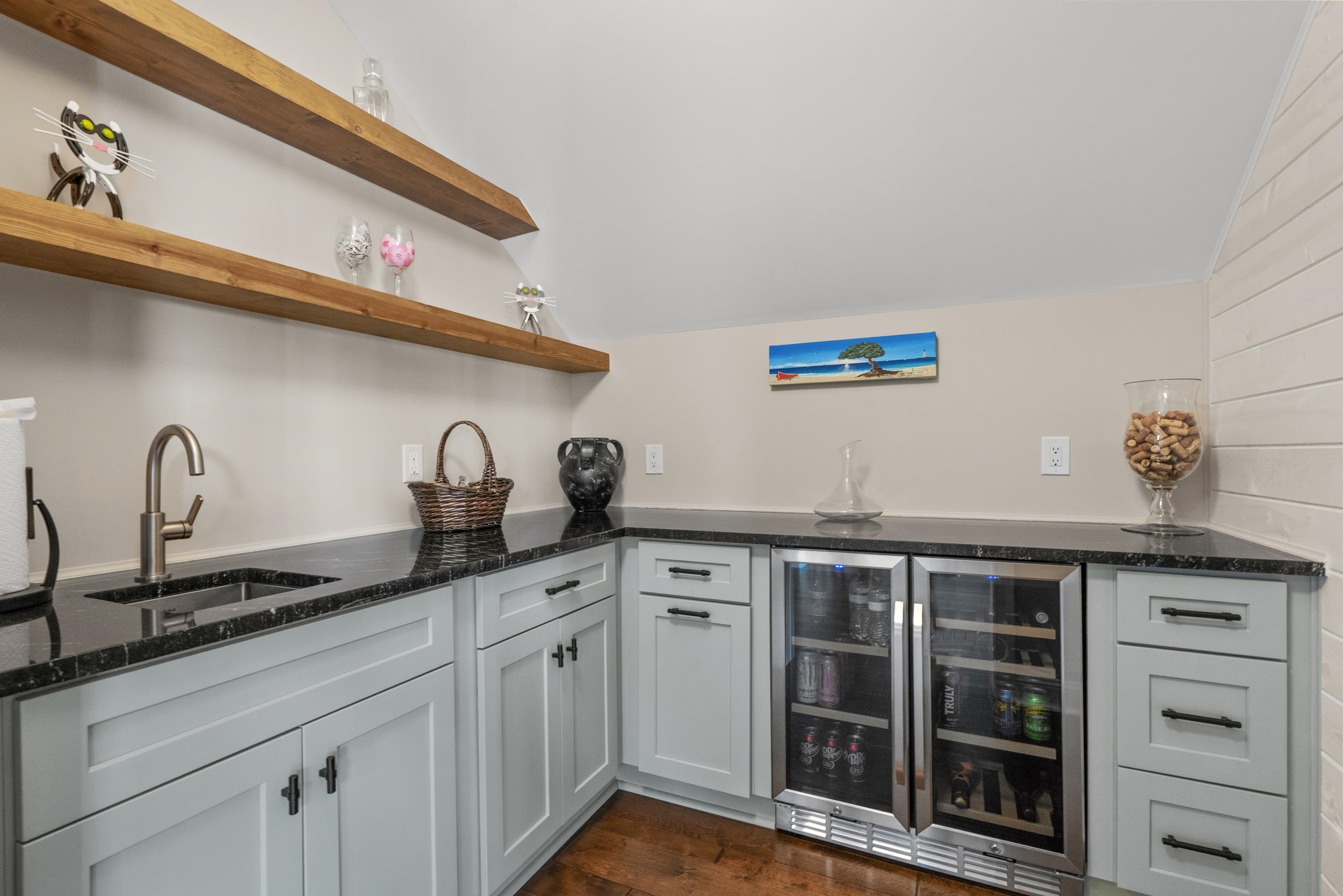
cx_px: 672
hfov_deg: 96.7
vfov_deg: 73.8
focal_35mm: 16
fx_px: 597
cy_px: 448
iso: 1000
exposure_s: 1/15
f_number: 8
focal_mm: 16
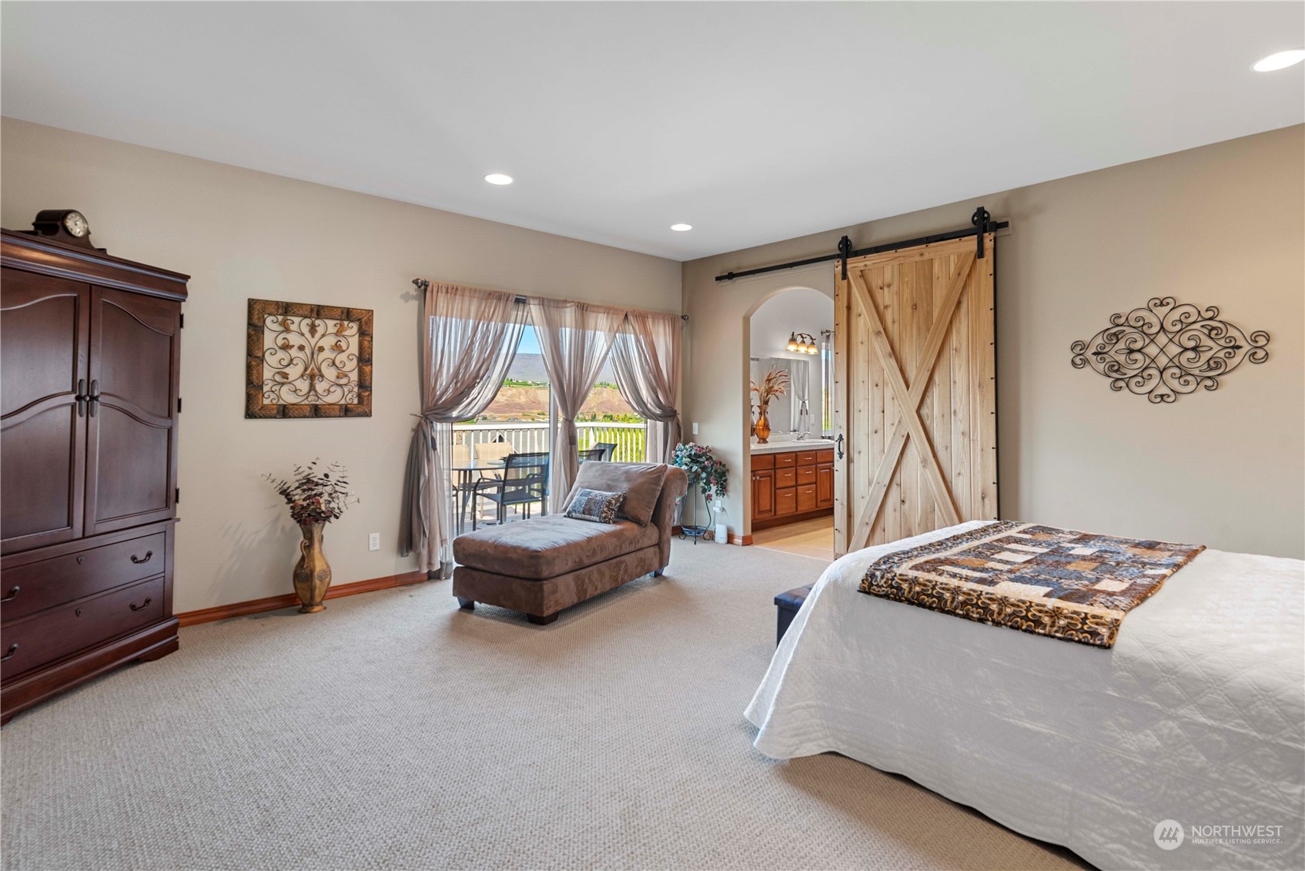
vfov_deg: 70.5
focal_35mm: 17
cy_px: 436
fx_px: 616
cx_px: 652
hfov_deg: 93.3
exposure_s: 1/4
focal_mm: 17
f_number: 7.1
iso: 200
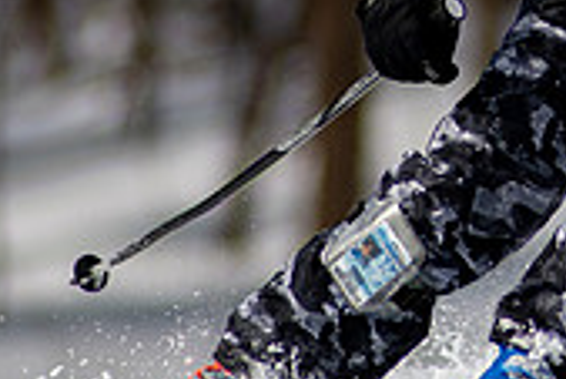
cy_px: -203
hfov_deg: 1.2
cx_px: 944
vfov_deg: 0.8
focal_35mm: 1770
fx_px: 27852
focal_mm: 300
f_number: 2.8
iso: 100
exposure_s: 1/6400
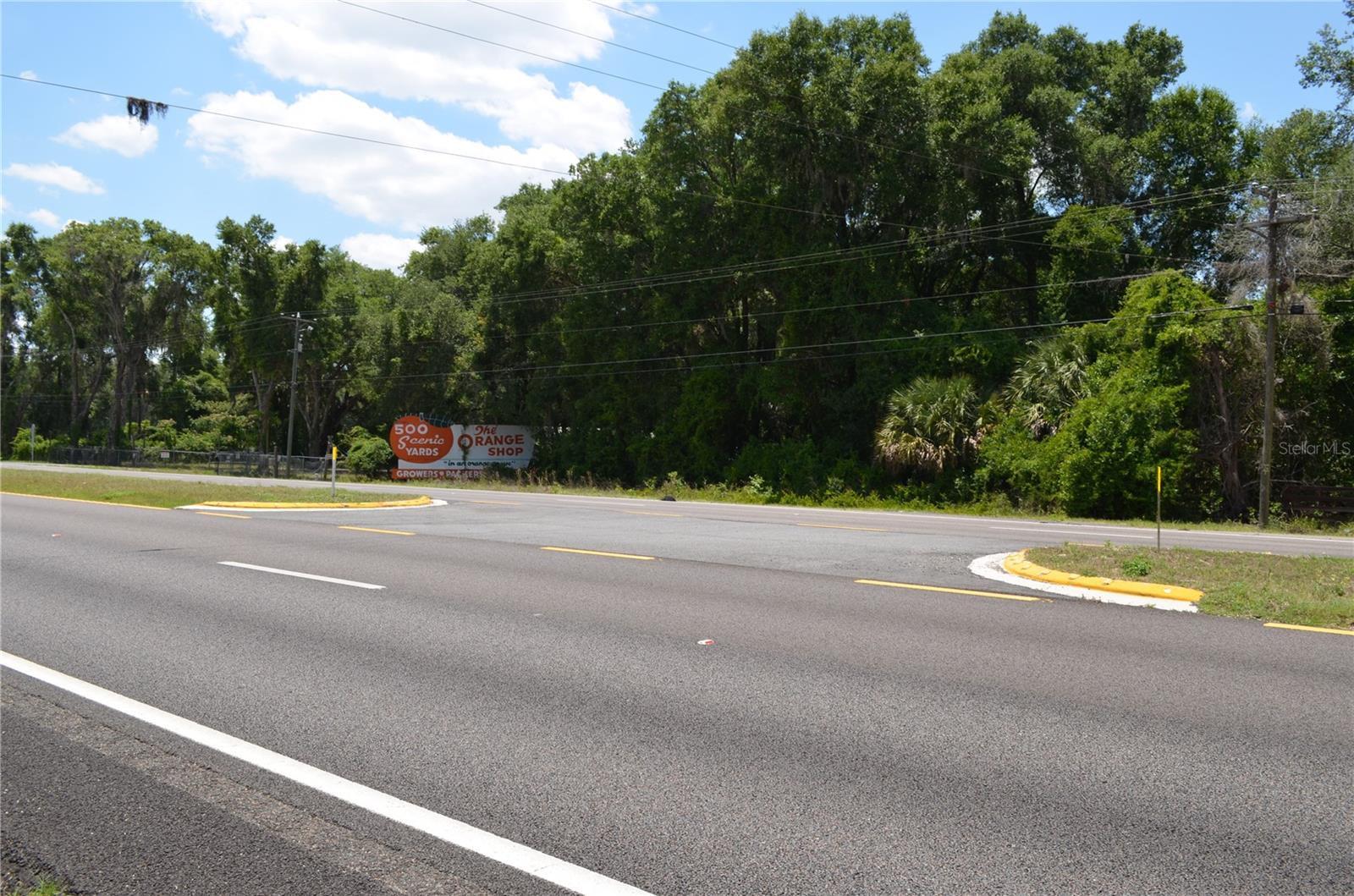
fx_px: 1126
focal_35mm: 30
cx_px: 677
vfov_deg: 43.4
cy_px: 448
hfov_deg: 62.0
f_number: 9
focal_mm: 20
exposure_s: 1/200
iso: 100
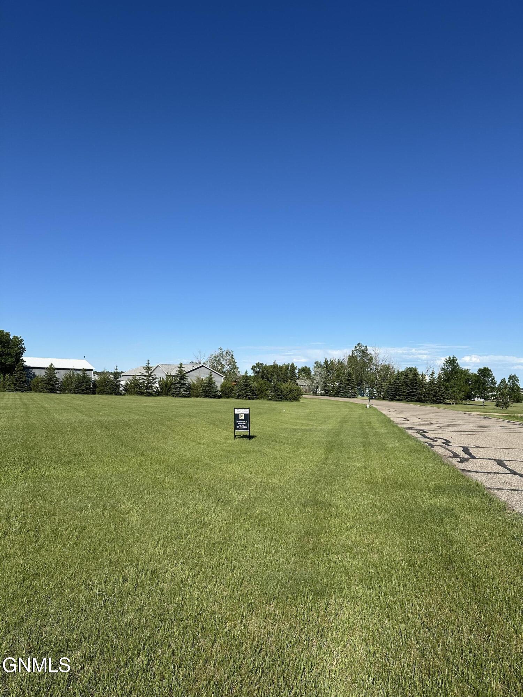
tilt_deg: +3.4
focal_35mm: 24
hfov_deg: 56.8
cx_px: 262
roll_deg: -2.7
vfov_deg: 71.6
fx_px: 483
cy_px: 348
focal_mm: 6.86
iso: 80
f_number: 1.78
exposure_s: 1/6623
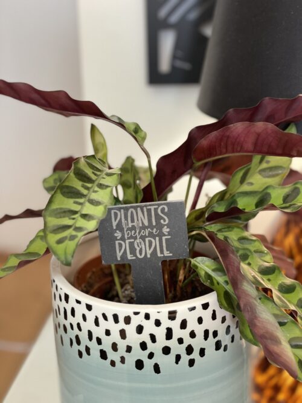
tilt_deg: -18.4
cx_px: 151
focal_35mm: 52
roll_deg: +1.8
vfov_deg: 36.8
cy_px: 202
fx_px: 605
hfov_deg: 28.0
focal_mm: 6
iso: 200
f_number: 2
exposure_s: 1/40
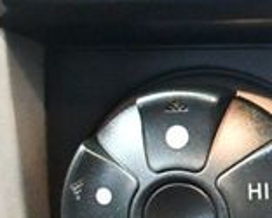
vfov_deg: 11.0
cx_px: 523
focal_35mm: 139
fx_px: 1120
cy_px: 220
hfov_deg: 12.4
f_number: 3.5
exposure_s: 1/25
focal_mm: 18
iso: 12800
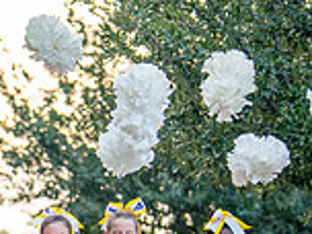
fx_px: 2073
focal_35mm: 230
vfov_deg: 6.4
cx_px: -56
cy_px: 310
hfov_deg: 8.5
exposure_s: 1/800
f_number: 1.2
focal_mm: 50
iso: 640
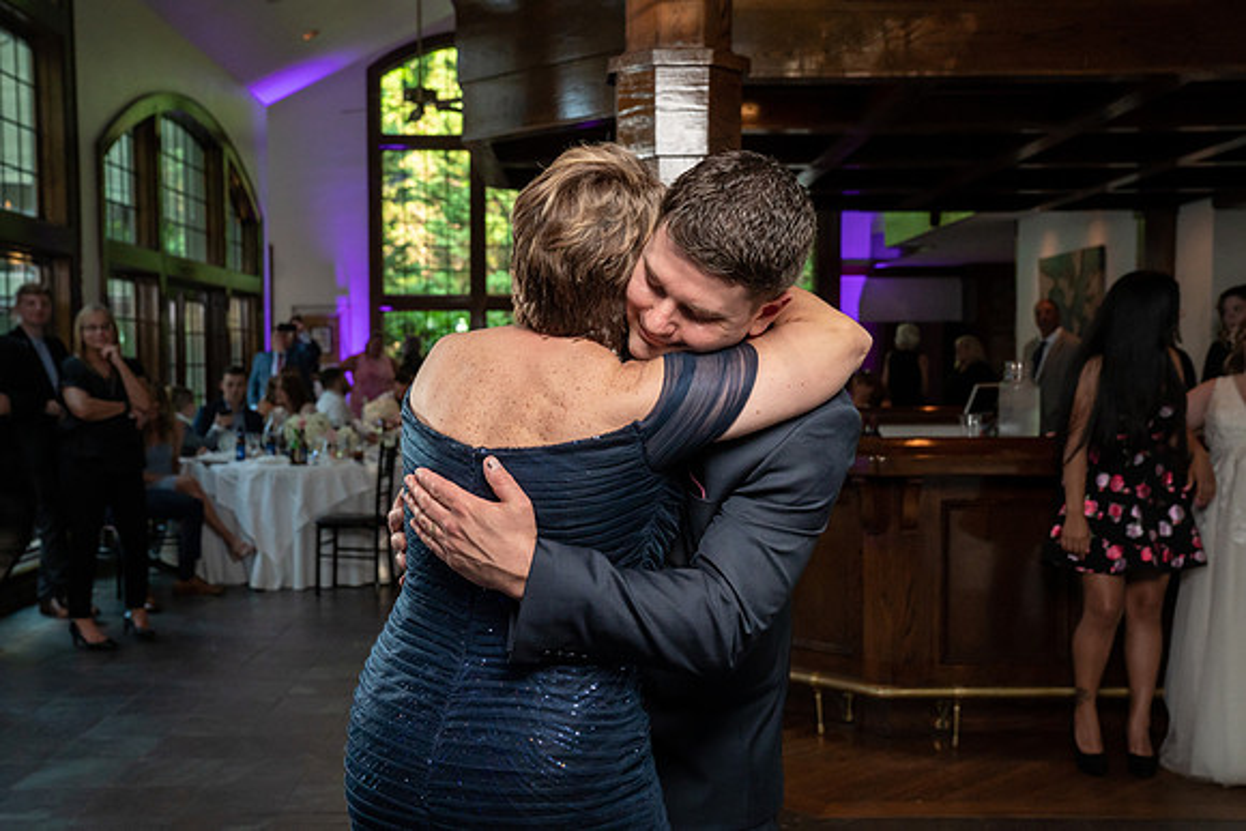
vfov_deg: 32.5
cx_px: 603
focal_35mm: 41
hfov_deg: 47.2
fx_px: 1425
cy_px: 415
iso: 2000
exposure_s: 1/200
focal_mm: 39
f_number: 5.6
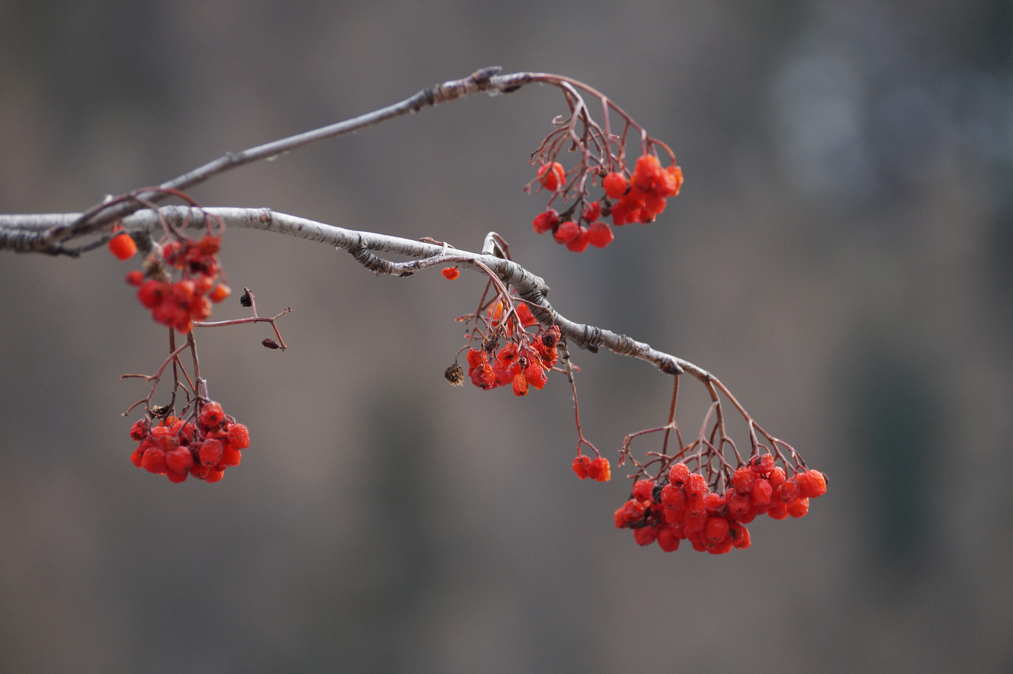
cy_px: 337
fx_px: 6327
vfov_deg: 6.1
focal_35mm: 225
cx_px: 506
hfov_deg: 9.2
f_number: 5
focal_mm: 150
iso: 500
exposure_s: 1/250
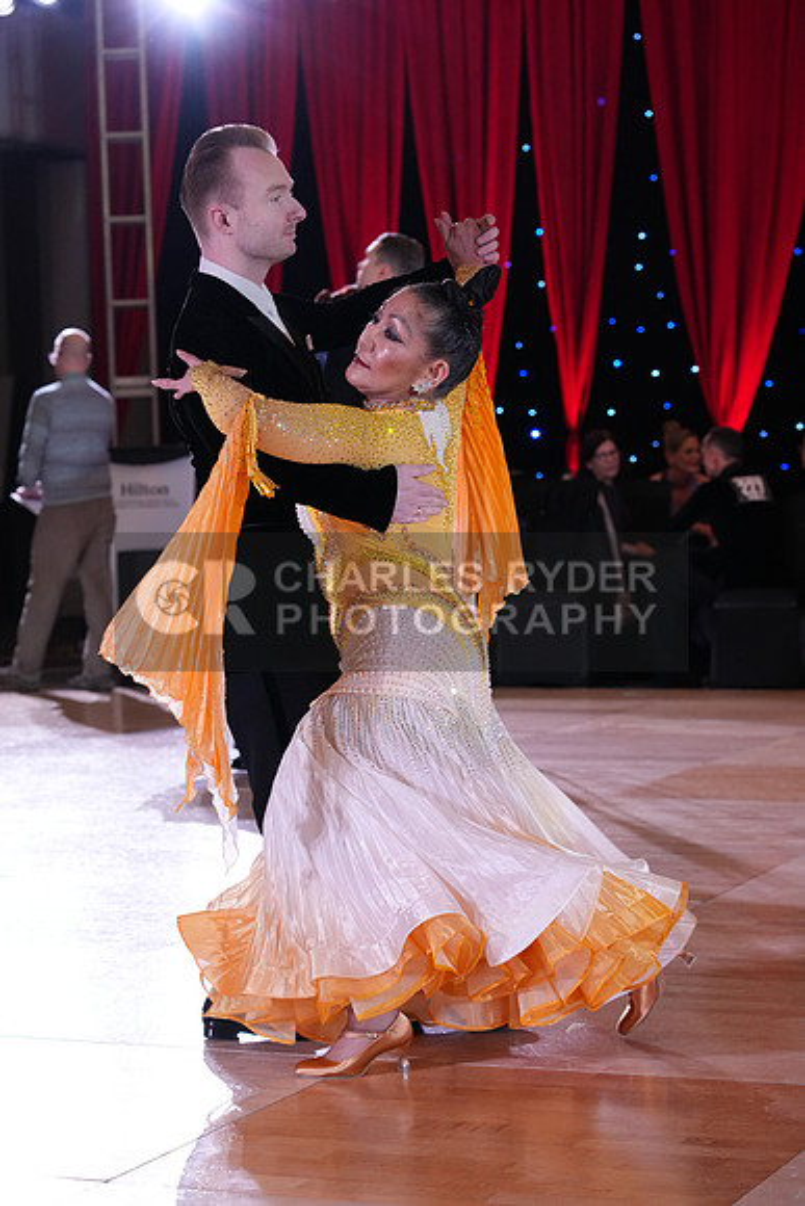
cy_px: 603
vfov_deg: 23.1
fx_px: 2950
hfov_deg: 15.5
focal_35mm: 88
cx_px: 402
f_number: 5
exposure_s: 1/250
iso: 2500
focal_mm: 88
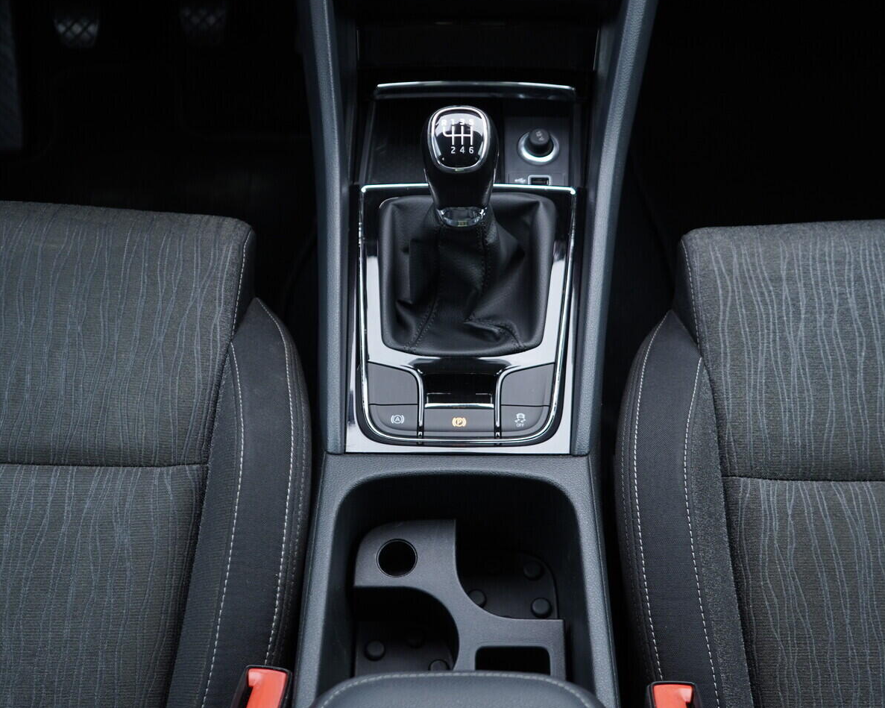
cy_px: 353
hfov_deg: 44.8
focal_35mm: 41
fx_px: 1074
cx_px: 464
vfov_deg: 36.5
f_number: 2.8
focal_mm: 24
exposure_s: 1/40
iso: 320
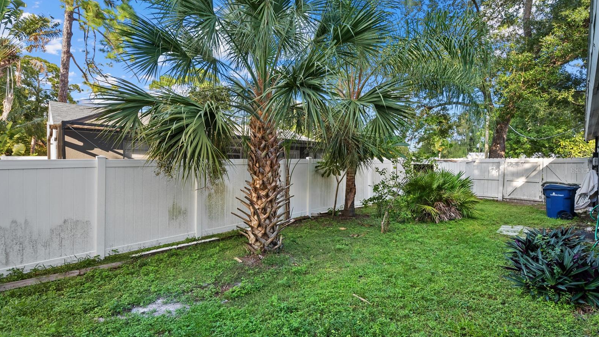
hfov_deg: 95.9
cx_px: 301
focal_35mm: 17
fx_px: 270
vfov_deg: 63.9
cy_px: 170
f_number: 9
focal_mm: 16
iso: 400
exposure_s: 1/25
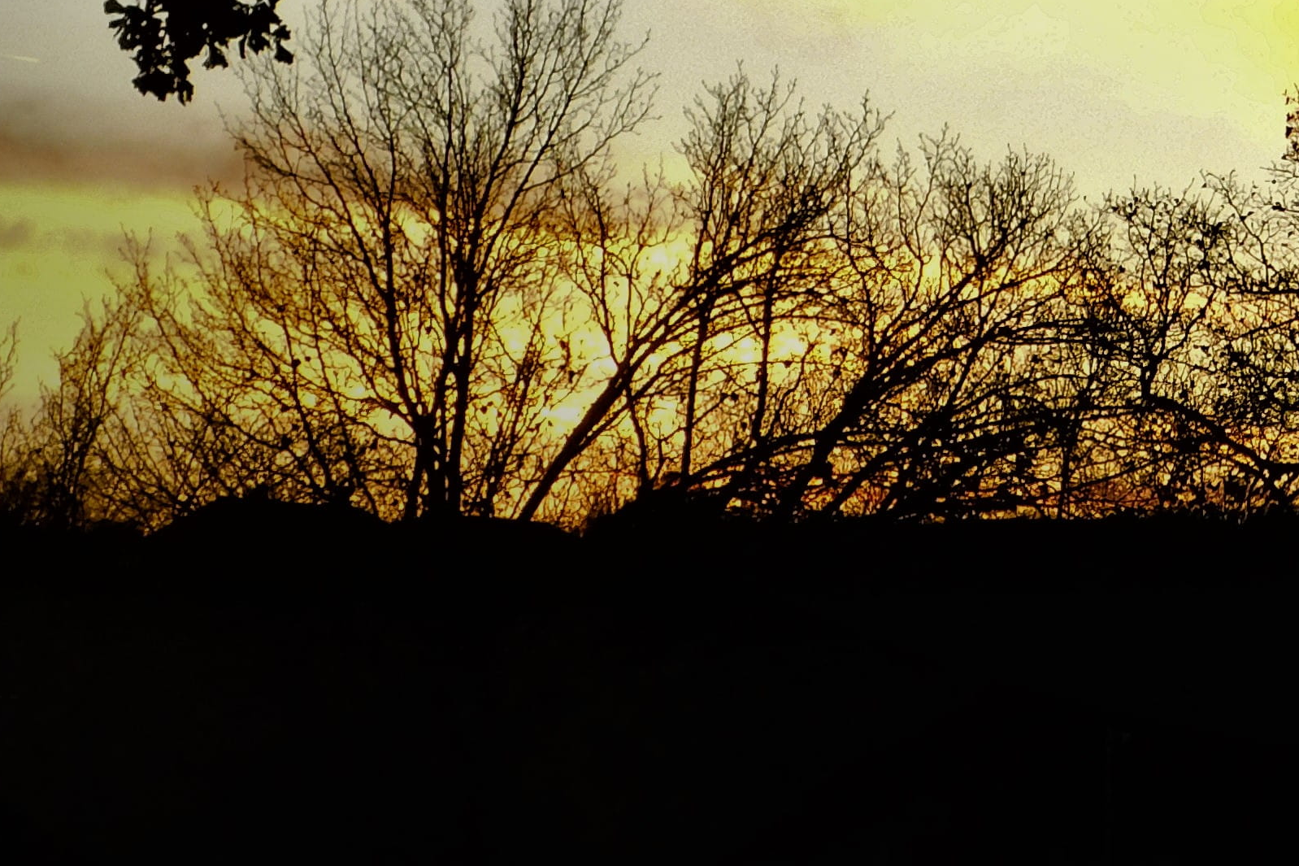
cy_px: -472
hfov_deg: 14.6
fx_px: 4870
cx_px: 1614
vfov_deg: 9.8
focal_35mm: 135
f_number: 3.7
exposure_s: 1/125
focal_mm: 8
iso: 125
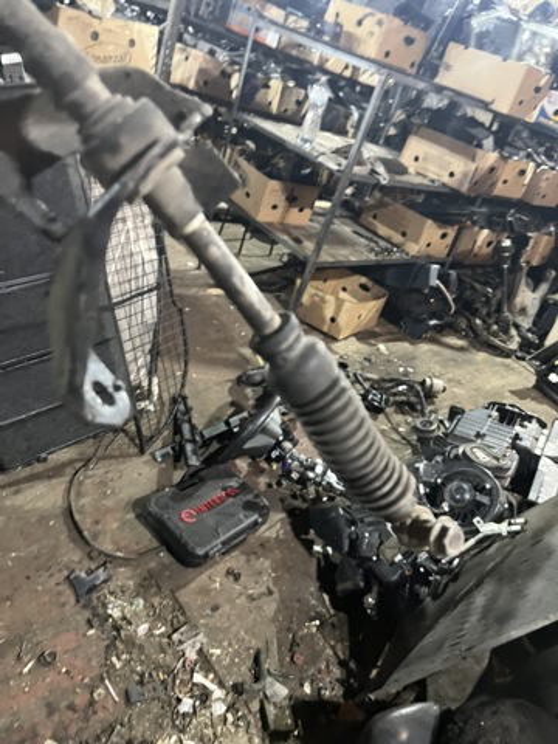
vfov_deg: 67.3
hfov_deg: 53.1
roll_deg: -19.7
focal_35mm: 26
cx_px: 279
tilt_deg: -31.1
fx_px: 559
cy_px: 372
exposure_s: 1/25
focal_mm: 5.1
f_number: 1.6
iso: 500
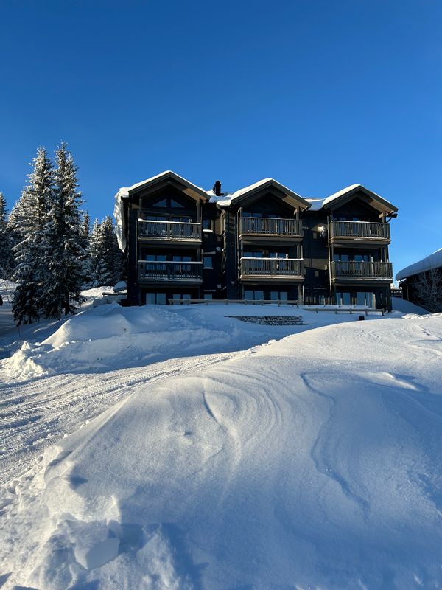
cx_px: 221
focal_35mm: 26
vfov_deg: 67.3
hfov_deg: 53.1
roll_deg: +1.6
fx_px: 443
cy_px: 295
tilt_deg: +8.2
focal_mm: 5.7
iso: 50
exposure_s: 1/3165
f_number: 1.5
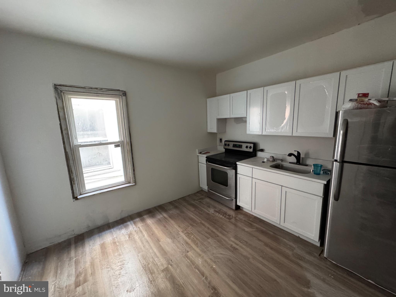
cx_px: 198
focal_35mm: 14
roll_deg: +1.7
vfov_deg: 85.7
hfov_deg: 102.1
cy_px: 148
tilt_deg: -10.1
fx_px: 160
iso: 800
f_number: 2.2
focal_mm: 2.22
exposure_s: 1/60
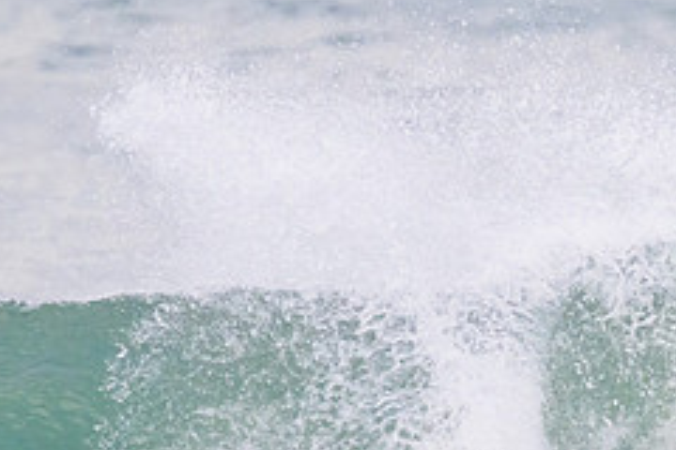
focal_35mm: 2022
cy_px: 477
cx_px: 592
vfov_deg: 0.7
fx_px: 37966
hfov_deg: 1.0
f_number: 11
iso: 5000
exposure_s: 1/2000
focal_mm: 800
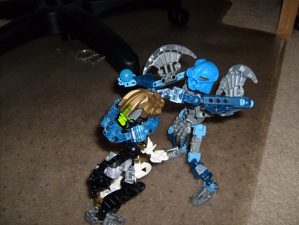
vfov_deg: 40.7
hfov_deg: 52.6
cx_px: 150
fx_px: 302
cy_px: 112
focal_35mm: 35
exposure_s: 1/45
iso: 100
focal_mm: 5.8
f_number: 2.8
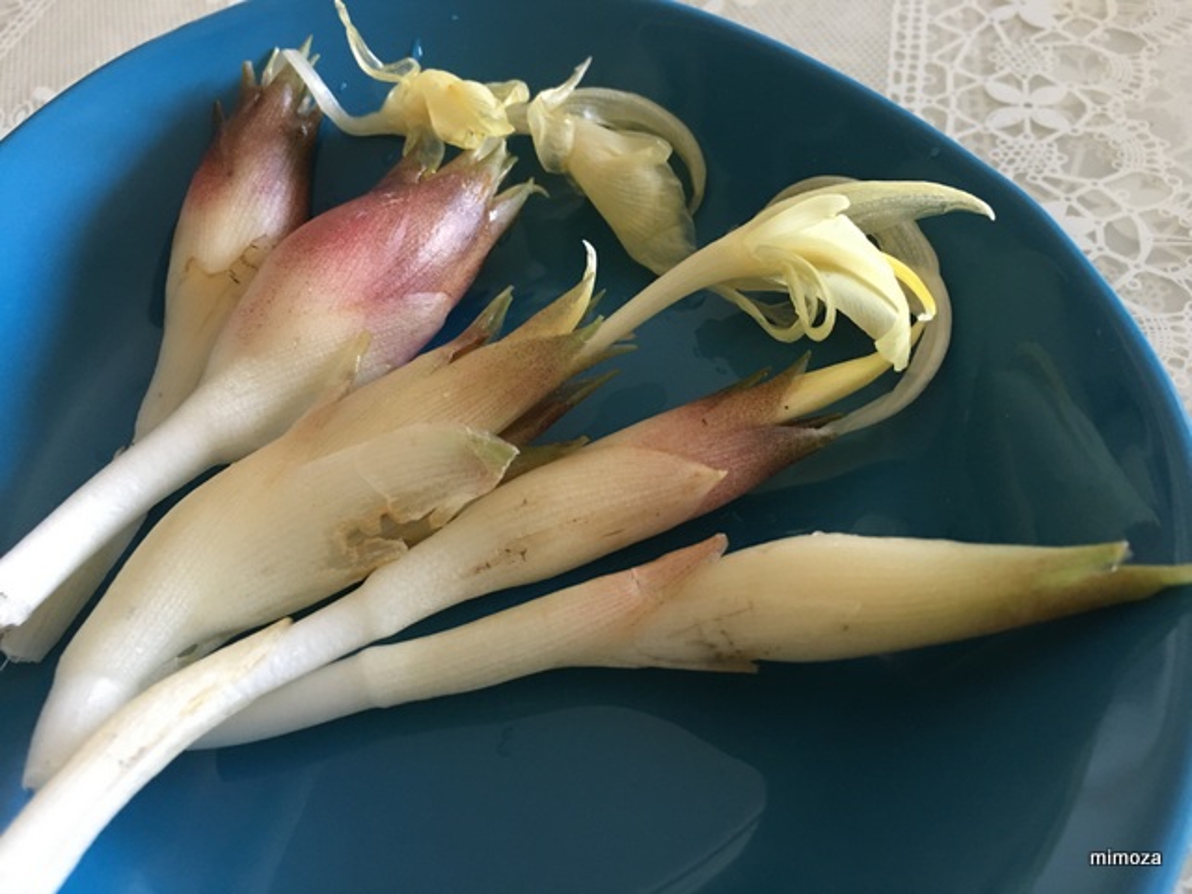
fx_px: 999
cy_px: 447
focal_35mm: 29
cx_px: 596
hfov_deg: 61.7
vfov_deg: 48.2
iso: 80
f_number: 2.2
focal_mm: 4.15
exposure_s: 1/10
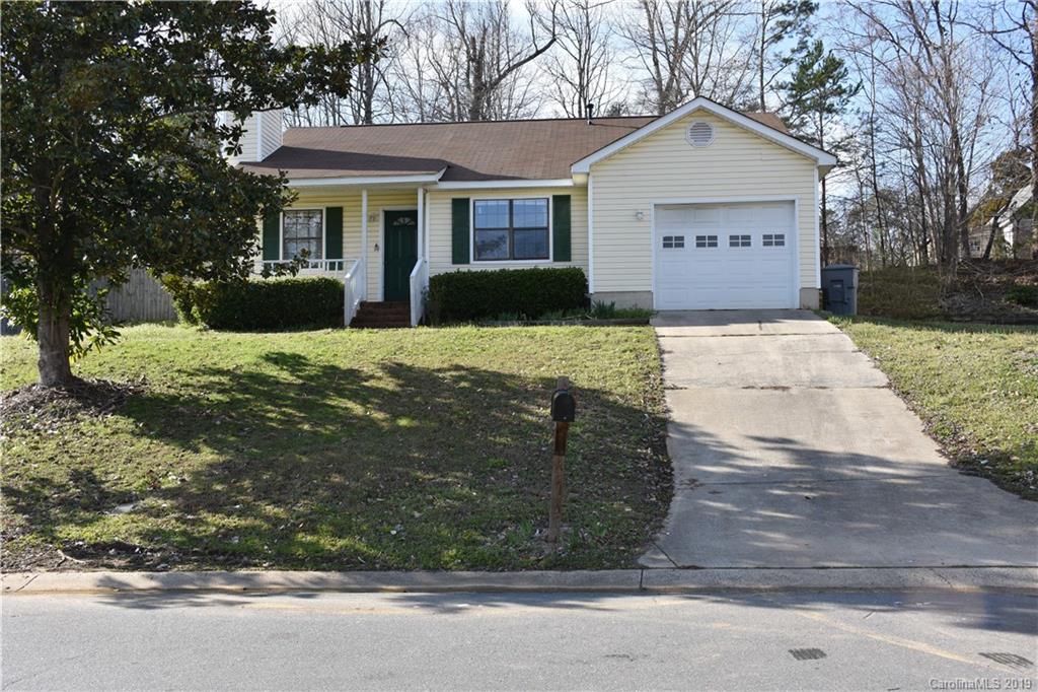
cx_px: 519
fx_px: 994
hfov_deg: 55.1
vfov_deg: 38.3
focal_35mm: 34
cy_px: 346
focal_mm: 23
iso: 400
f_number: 8
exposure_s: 1/500
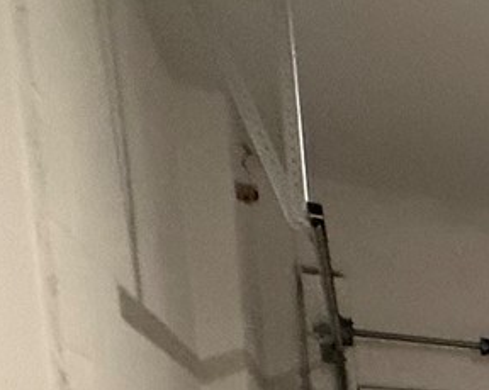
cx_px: 1267
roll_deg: -0.4
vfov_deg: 17.2
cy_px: 661
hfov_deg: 13.8
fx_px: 1099
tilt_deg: -5.5
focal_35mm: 76
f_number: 2.2
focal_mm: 2.22
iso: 500
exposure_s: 1/60
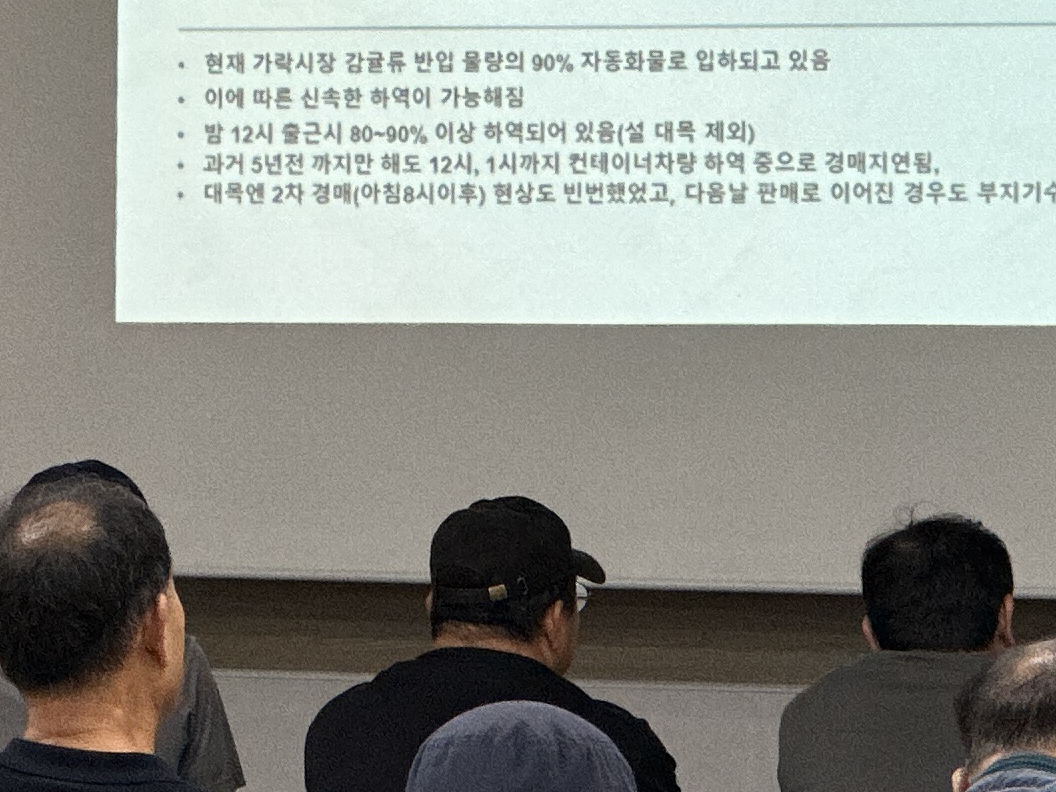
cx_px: 925
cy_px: 205
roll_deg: -0.8
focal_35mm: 294
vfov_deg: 5.1
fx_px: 8969
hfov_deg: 6.7
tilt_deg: +1.5
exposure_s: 1/60
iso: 125
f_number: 2.8
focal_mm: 9
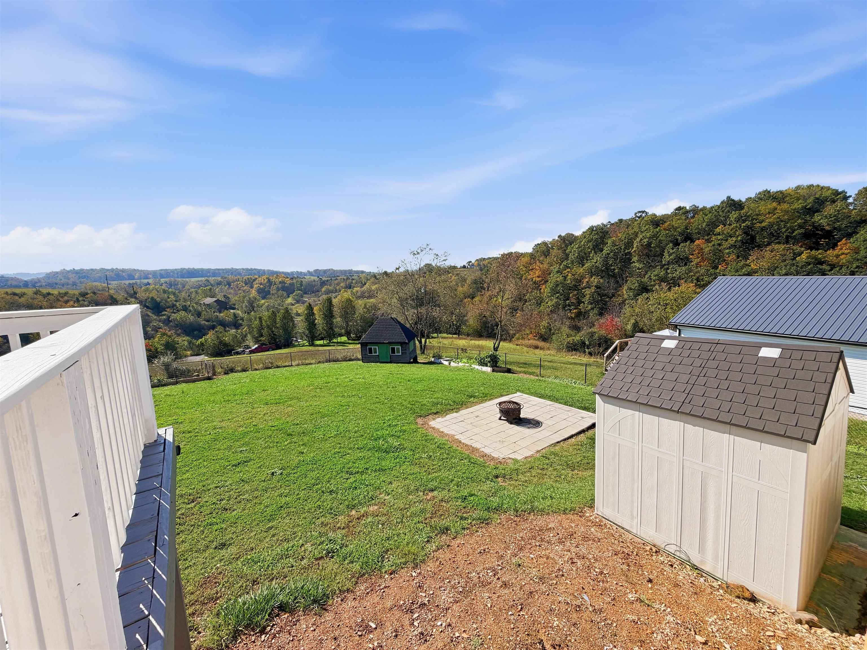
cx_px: 434
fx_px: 351
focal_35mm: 14
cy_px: 325
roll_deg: +1.2
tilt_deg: -7.8
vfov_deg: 85.7
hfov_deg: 102.1
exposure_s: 1/1259
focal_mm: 2.2
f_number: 2.2
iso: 20
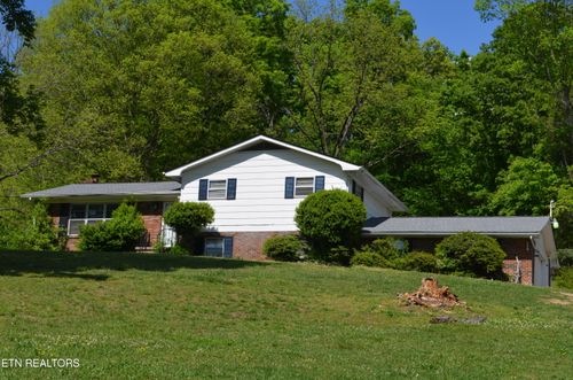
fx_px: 1048
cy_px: 190
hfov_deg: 30.6
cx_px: 286
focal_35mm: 66
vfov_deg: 20.5
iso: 100
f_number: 9
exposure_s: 1/320
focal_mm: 44
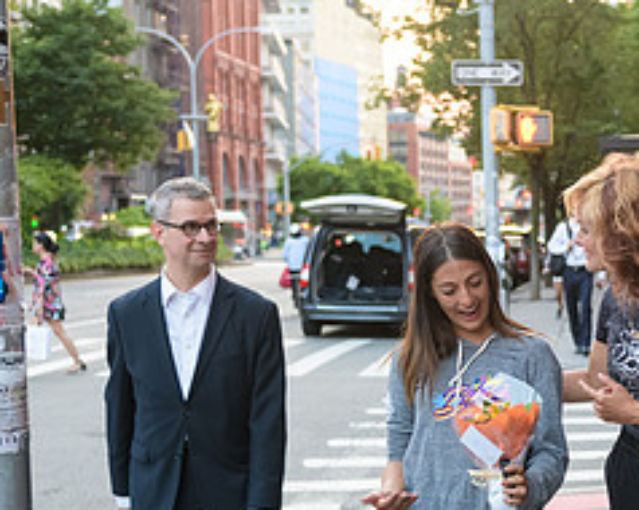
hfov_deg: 21.1
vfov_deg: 17.6
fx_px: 1644
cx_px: 674
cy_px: 358
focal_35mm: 87
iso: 800
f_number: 3.2
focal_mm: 38
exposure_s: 1/125
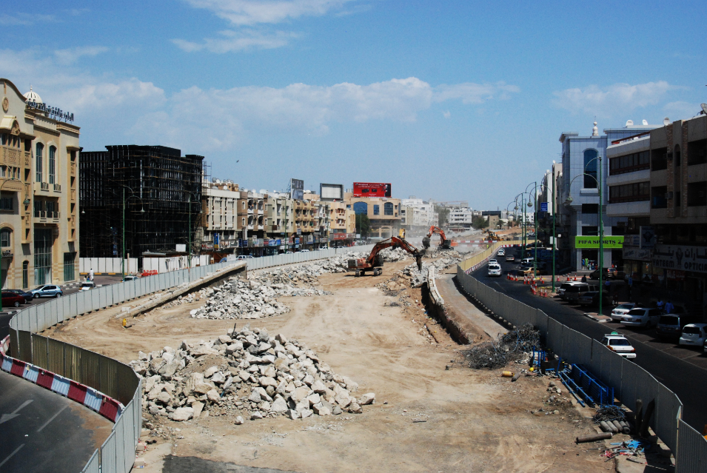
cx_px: 350
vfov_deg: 30.6
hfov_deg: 44.5
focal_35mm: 44
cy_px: 247
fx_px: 865
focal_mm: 28
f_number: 10
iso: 640
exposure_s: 1/1600
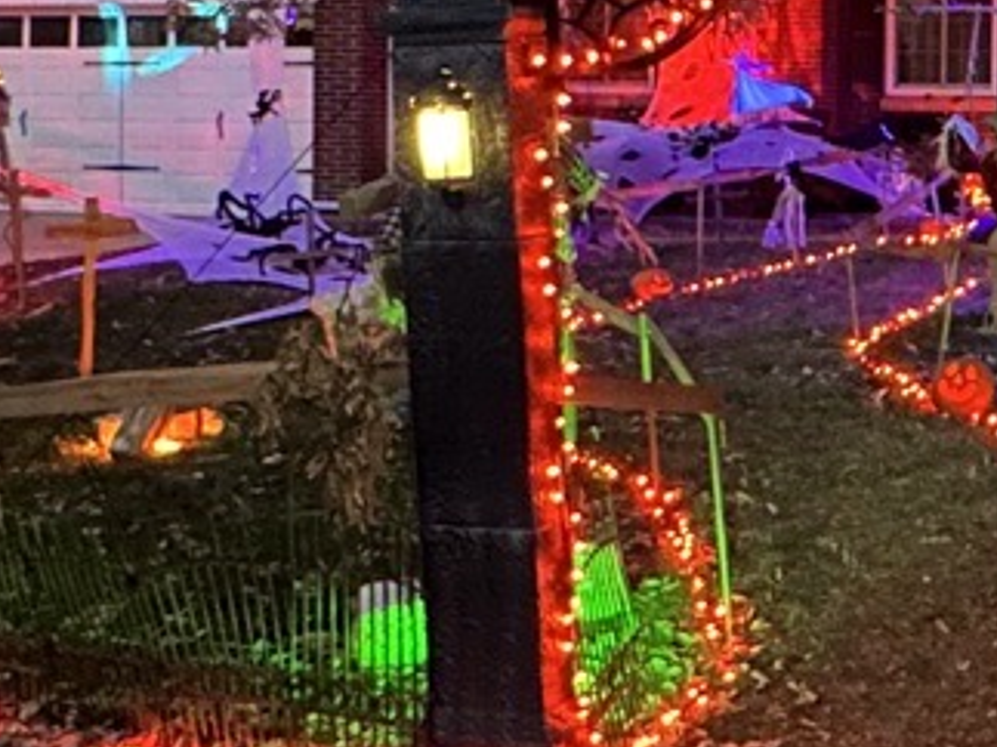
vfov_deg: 22.3
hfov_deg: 28.1
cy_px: 177
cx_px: 982
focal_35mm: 65
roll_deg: -1.2
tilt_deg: -1.7
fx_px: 1871
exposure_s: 1/9
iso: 1000
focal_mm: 2.22
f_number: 2.2
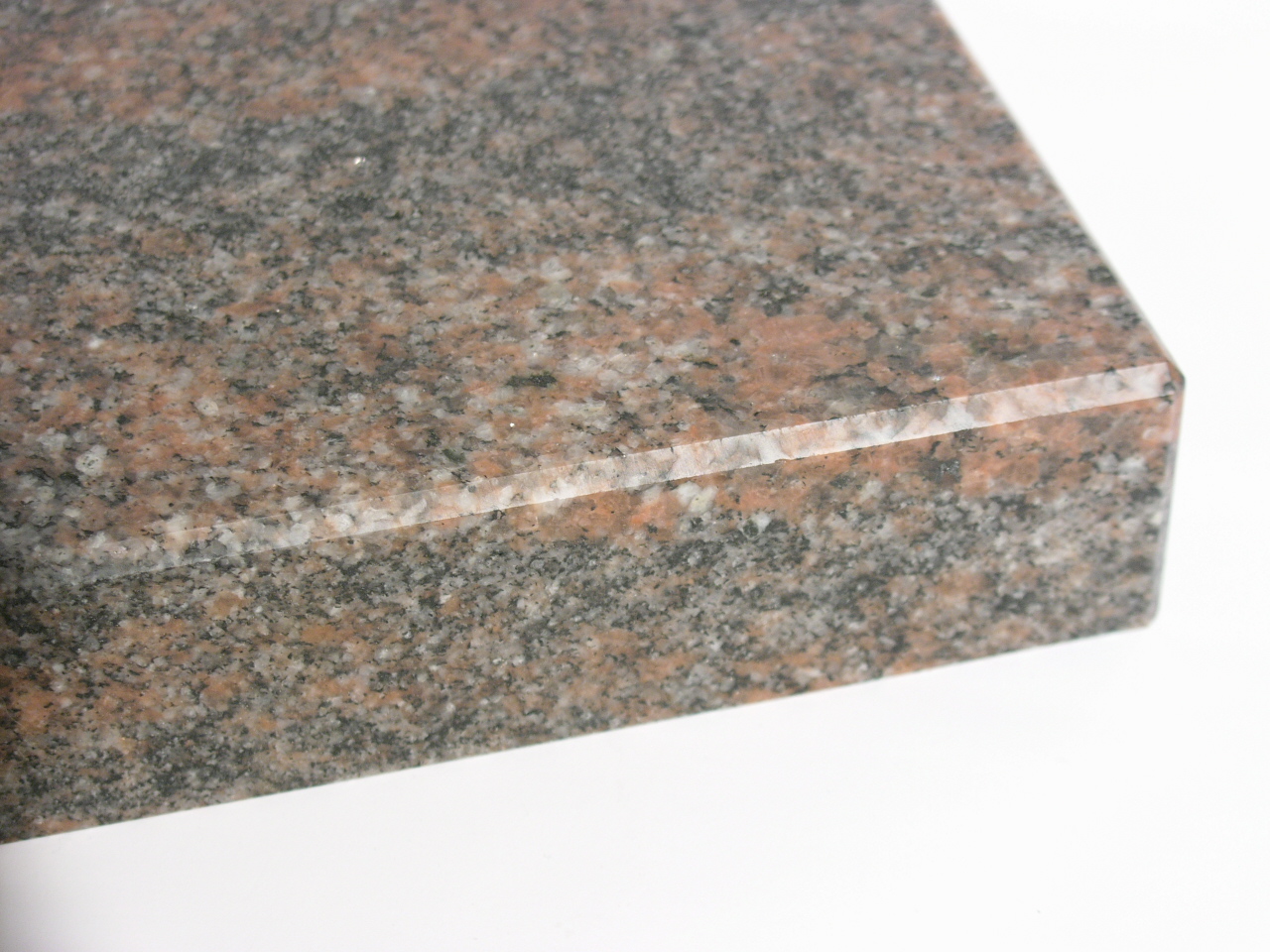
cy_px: 476
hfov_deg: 25.0
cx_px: 635
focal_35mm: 78
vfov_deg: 18.9
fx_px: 2862
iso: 100
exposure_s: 1/80
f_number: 3.2
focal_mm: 19.6
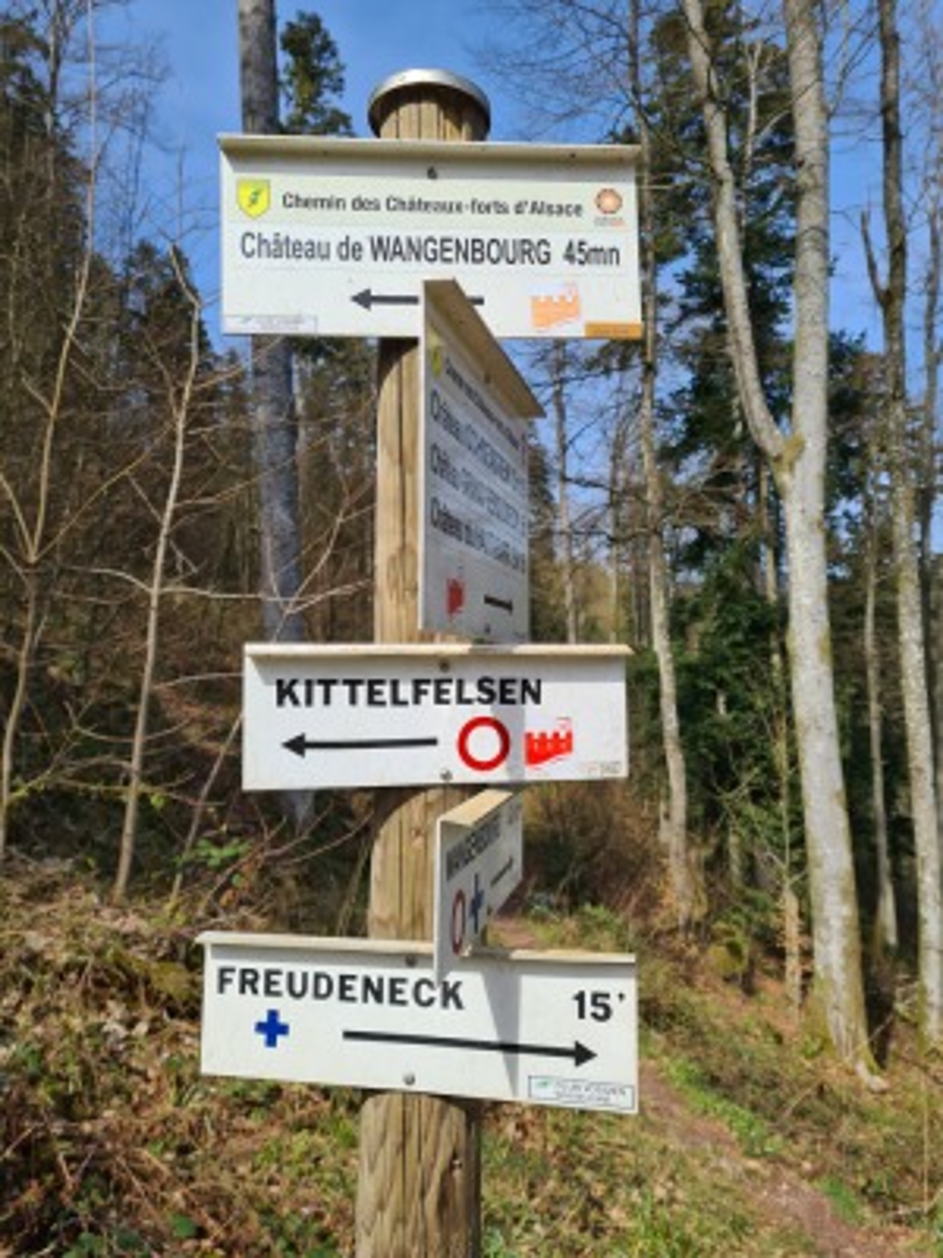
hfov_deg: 53.1
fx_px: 944
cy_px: 629
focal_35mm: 26
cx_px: 472
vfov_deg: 67.3
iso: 50
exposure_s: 1/2688
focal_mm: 5.4
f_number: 1.8
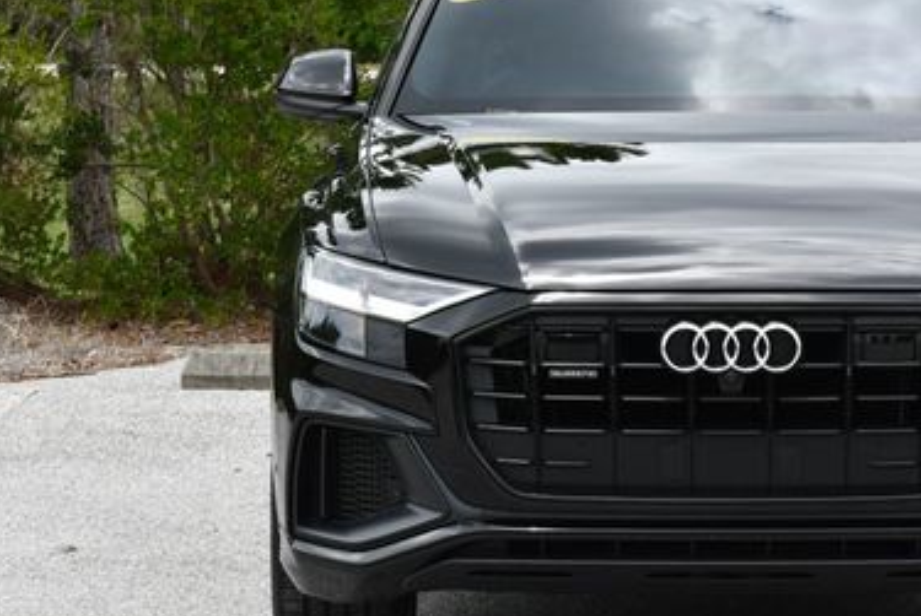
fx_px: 4201
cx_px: 690
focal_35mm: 164
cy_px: 196
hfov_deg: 12.5
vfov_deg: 8.4
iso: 140
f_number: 8
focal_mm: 48
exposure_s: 1/250
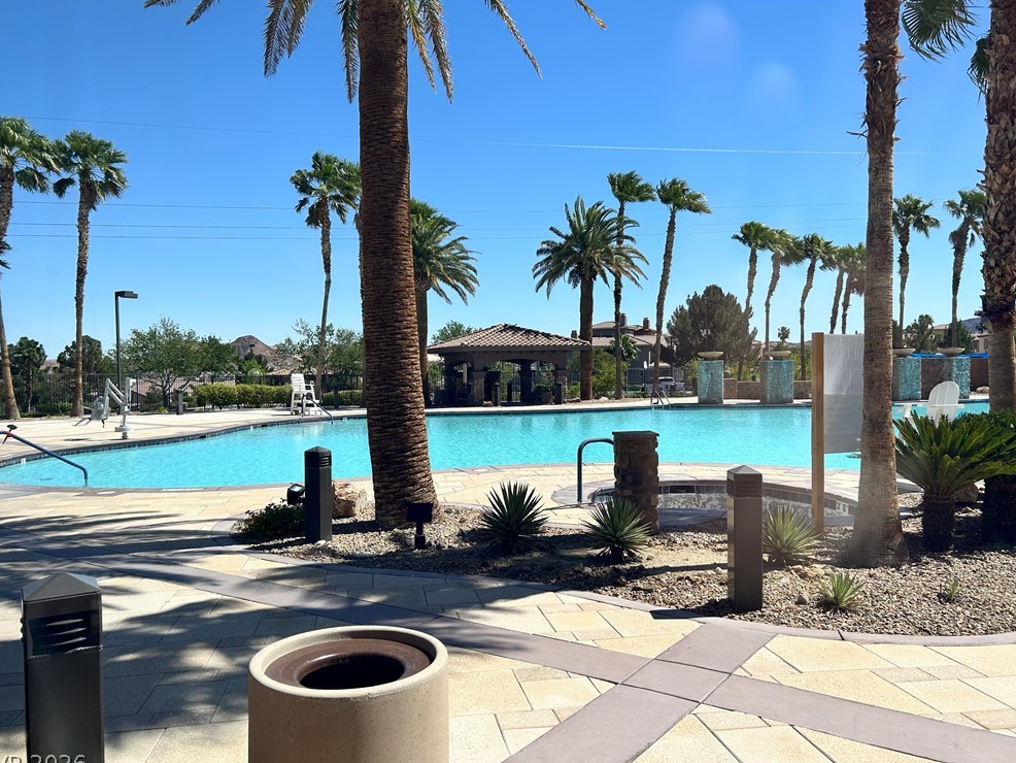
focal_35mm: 27
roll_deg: +1.3
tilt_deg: -2.5
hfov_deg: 65.3
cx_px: 502
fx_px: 793
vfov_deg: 51.4
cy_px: 385
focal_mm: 5.7
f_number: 1.5
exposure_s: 1/4831
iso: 50
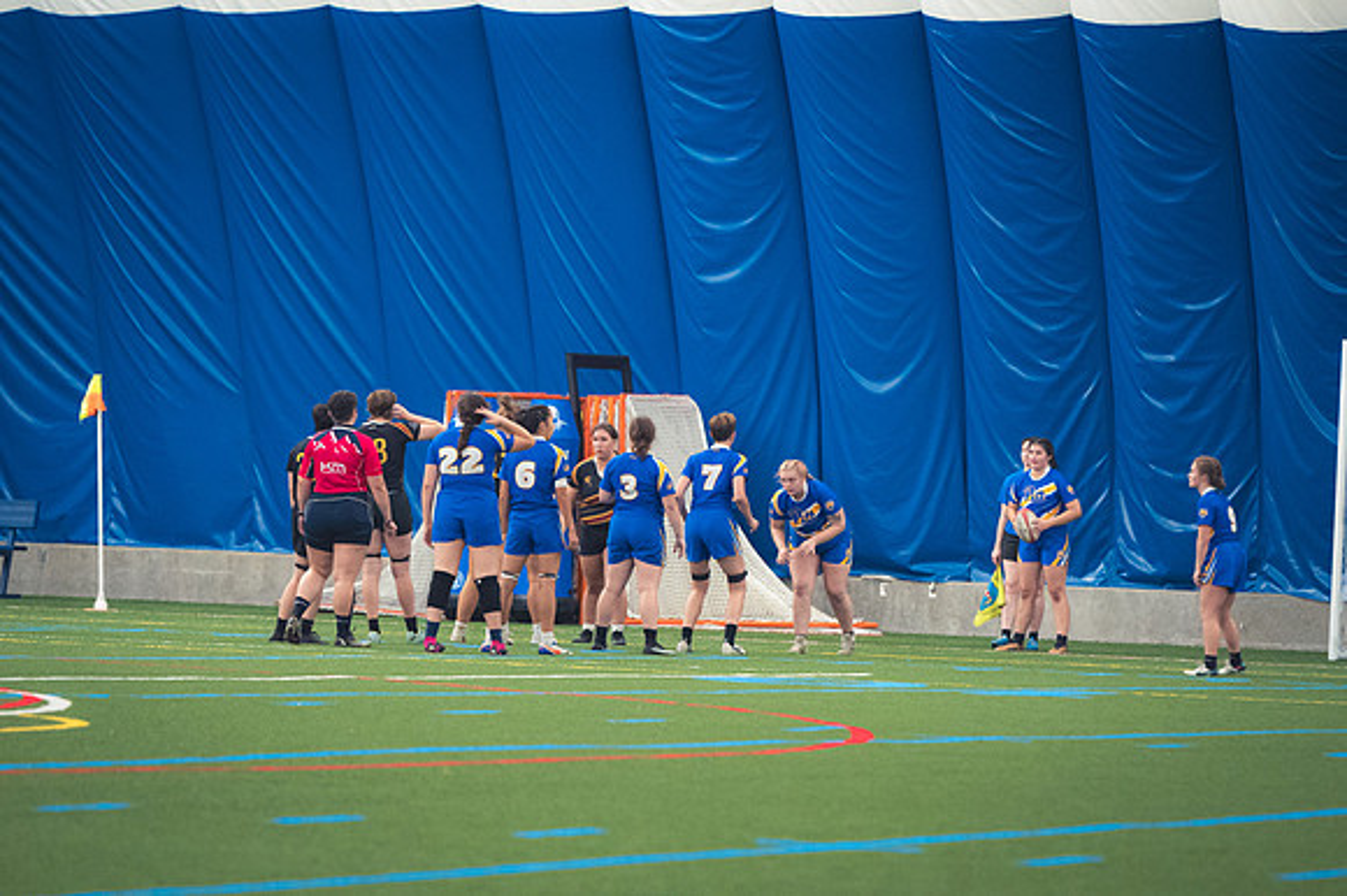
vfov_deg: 5.2
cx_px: 674
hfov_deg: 7.9
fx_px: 9797
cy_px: 448
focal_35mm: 262
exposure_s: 1/320
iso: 3600
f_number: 2.8
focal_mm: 175
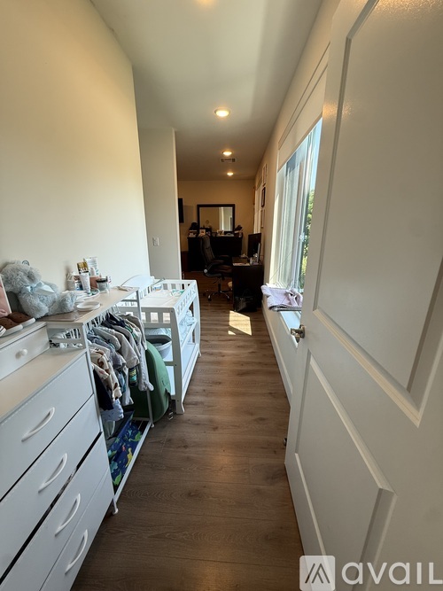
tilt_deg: -17.1
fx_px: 239
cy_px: 296
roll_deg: -0.1
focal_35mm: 14
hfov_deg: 85.7
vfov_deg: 102.1
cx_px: 222
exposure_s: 1/120
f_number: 2.2
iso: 100
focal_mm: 2.22
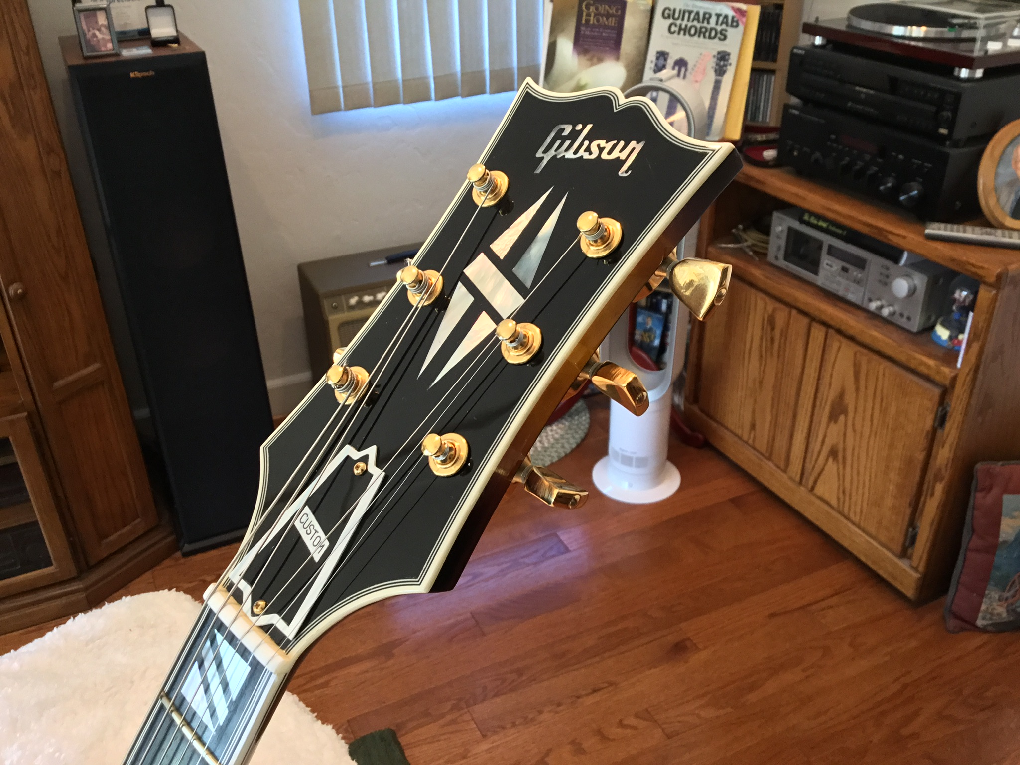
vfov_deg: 45.4
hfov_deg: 58.4
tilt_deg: -28.2
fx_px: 913
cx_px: 510
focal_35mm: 31
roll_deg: +1.0
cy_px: 382
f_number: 2.4
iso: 125
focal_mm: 3.3
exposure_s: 1/30
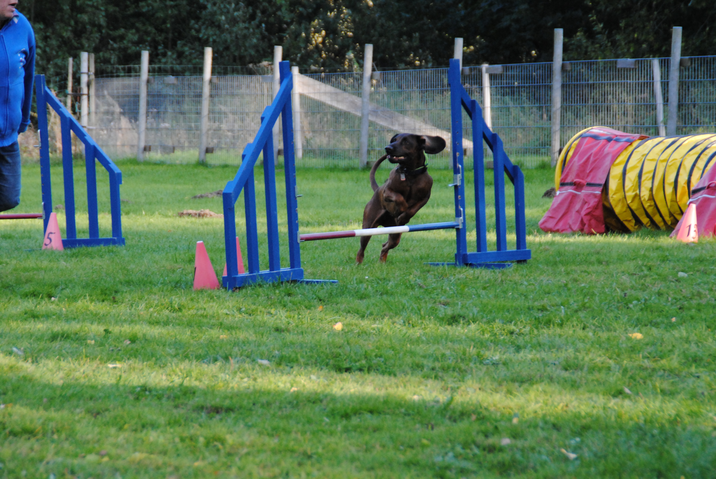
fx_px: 2569
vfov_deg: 10.7
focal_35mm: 129
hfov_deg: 15.9
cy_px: 240
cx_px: 358
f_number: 5.6
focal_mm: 86
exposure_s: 1/250
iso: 800
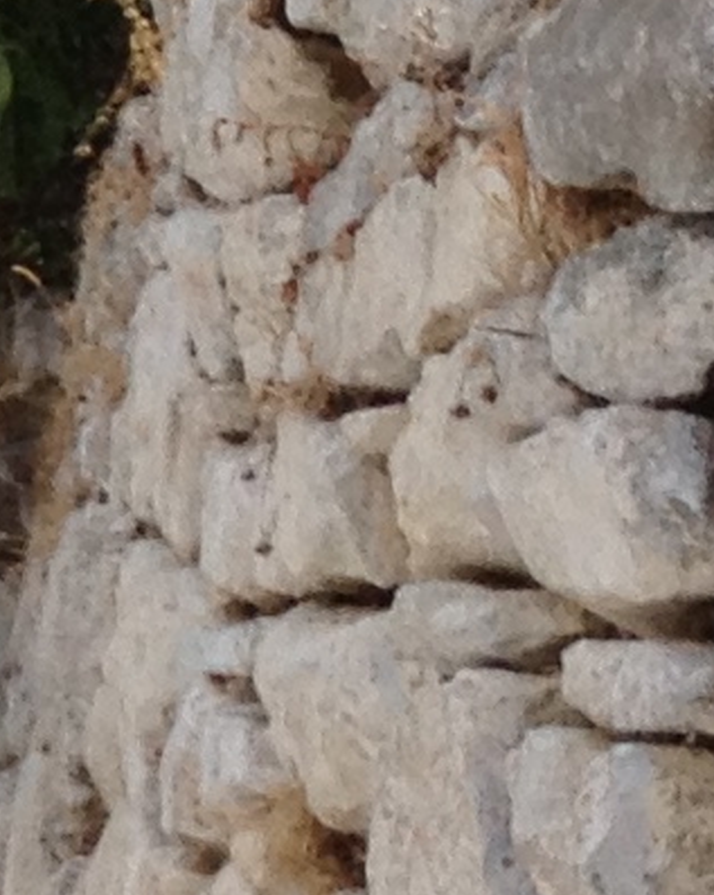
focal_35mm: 281
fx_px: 7431
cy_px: 516
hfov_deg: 5.3
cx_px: -1257
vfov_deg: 6.9
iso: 50
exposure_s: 1/1453
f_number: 2.4
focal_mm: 4.28
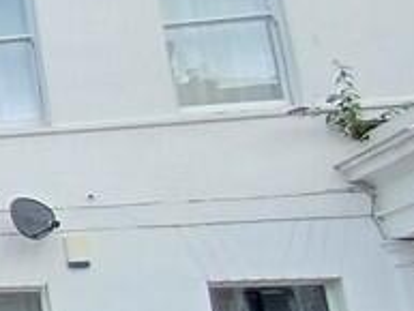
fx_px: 1017
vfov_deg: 17.3
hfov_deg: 15.3
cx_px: -532
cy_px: 206
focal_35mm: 85
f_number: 2.2
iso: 40
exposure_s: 1/191
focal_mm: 1.64
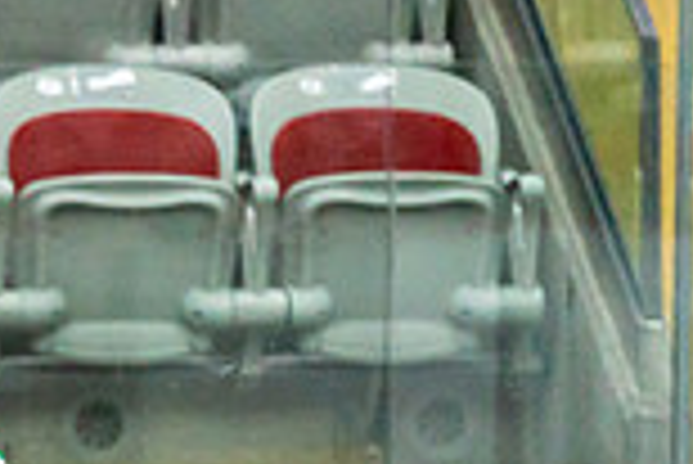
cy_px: 863
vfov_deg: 1.6
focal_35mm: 857
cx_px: -774
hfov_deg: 2.4
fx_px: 16512
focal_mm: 200
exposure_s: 1/1250
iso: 3200
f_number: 2.8
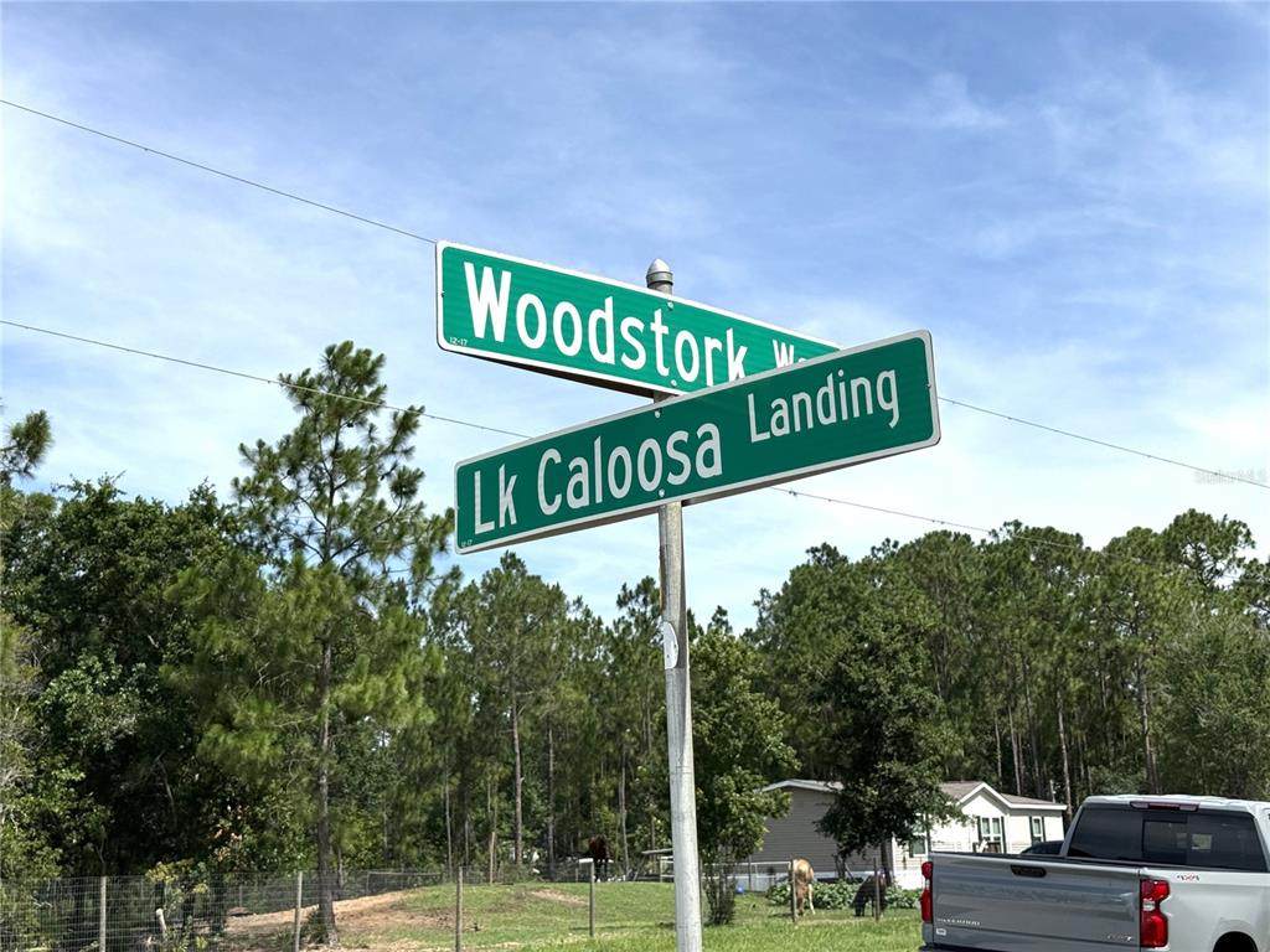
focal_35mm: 48
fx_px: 1761
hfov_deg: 39.7
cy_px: 476
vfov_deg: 30.3
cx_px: 635
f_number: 1.78
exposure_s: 1/7143
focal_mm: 6.76
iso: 64
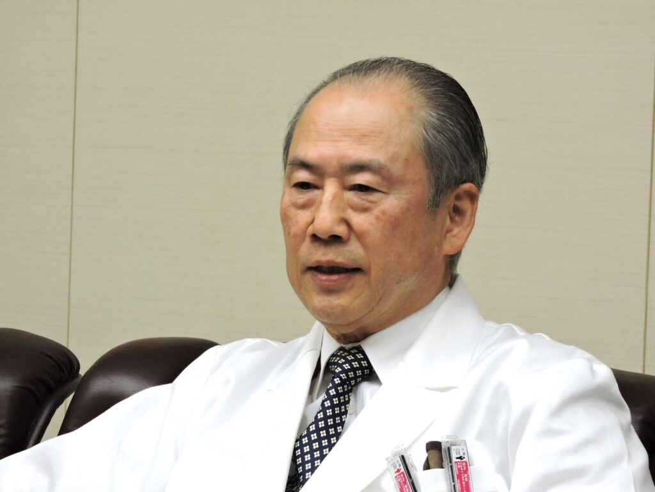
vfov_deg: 8.7
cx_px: 328
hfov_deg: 11.6
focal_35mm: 170
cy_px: 246
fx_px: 3217
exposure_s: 1/60
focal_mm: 30.5
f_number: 5.2
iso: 400
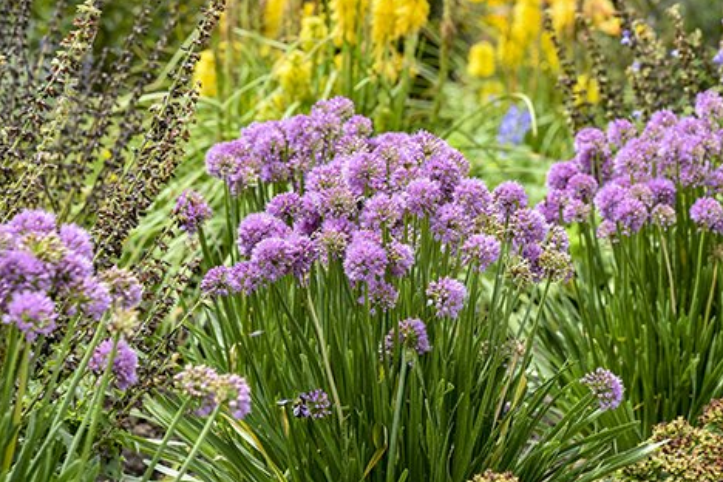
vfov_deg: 9.7
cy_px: 274
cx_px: 419
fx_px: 2832
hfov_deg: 14.5
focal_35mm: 141
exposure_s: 1/250
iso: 250
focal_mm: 120
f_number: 8
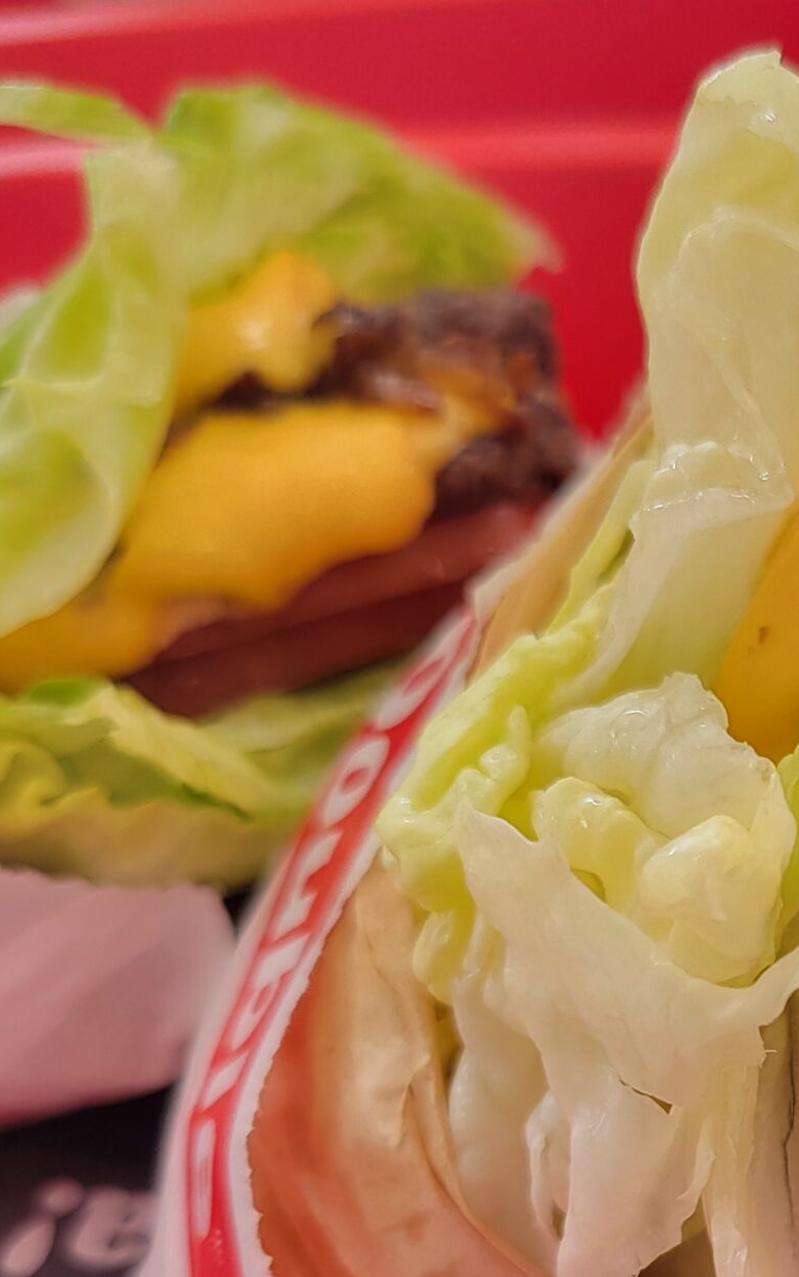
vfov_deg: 35.1
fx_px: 1985
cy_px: 925
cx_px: 971
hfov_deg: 21.1
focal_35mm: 57
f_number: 1.8
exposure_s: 1/120
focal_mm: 5.4
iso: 50
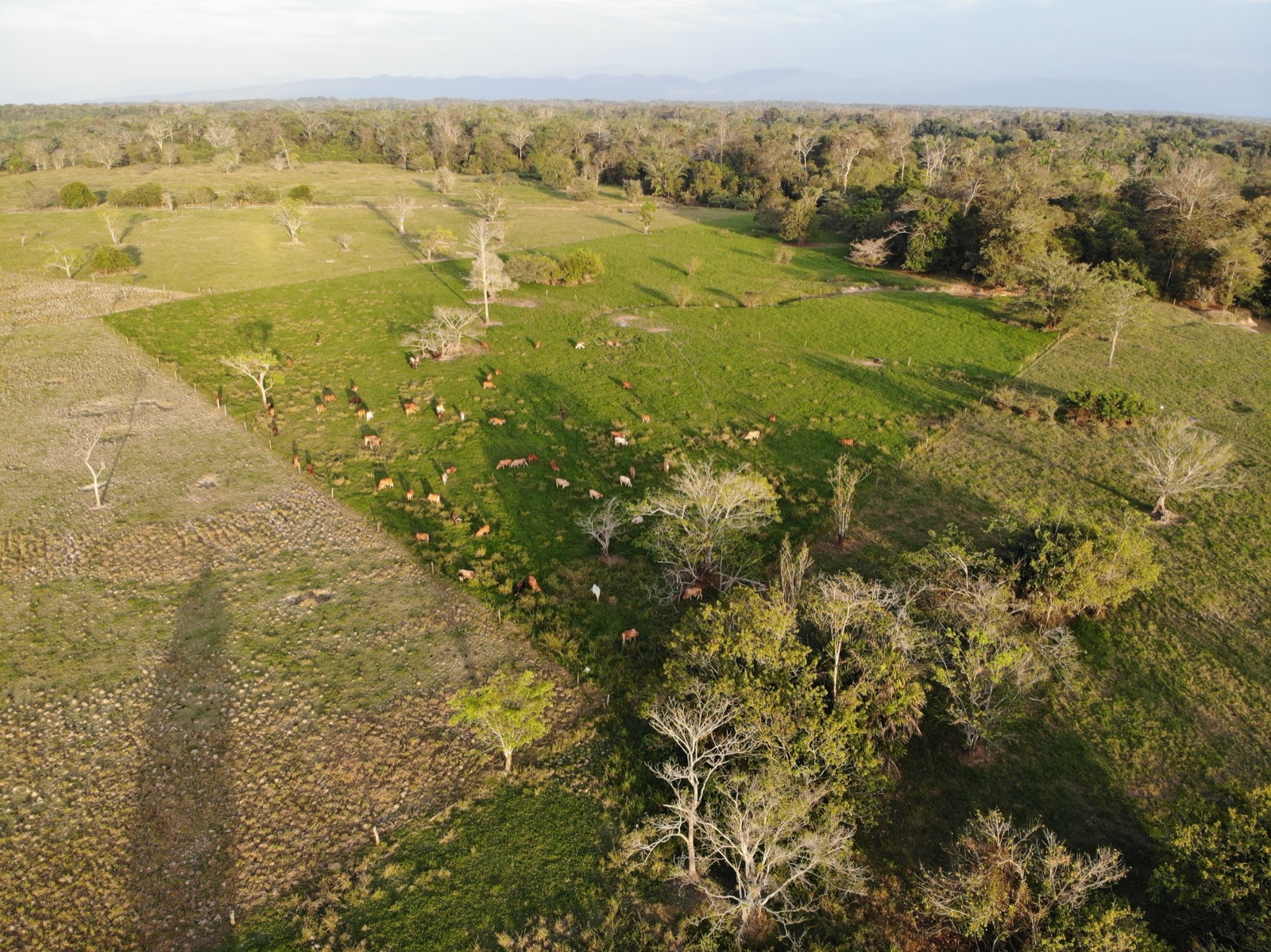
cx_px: 636
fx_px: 881
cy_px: 476
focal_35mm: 24
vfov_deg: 56.8
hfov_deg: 71.6
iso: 100
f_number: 2.8
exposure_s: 1/160
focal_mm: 4.5
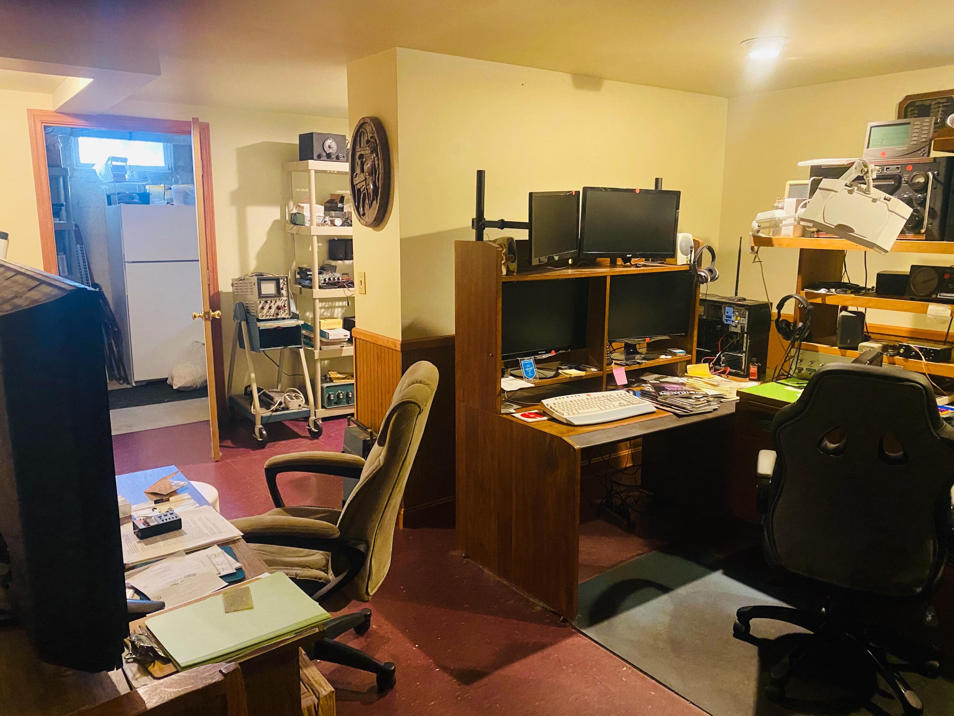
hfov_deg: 67.3
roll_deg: +0.7
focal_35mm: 26
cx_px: 477
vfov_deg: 53.1
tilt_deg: -9.0
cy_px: 358
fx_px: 717
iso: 640
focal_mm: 4.25
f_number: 1.8
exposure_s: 1/30
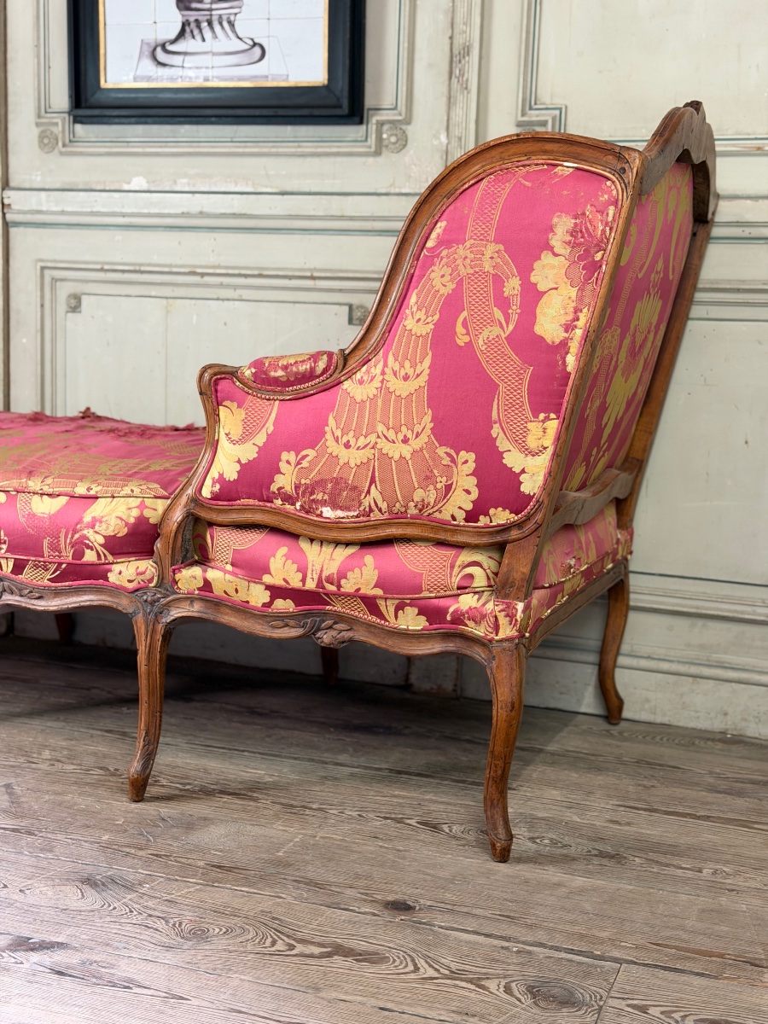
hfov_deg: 30.3
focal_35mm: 48
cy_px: 512
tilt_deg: -7.9
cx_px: 384
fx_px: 1420
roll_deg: -1.6
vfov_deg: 39.7
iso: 200
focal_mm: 6.76
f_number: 1.78
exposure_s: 1/50
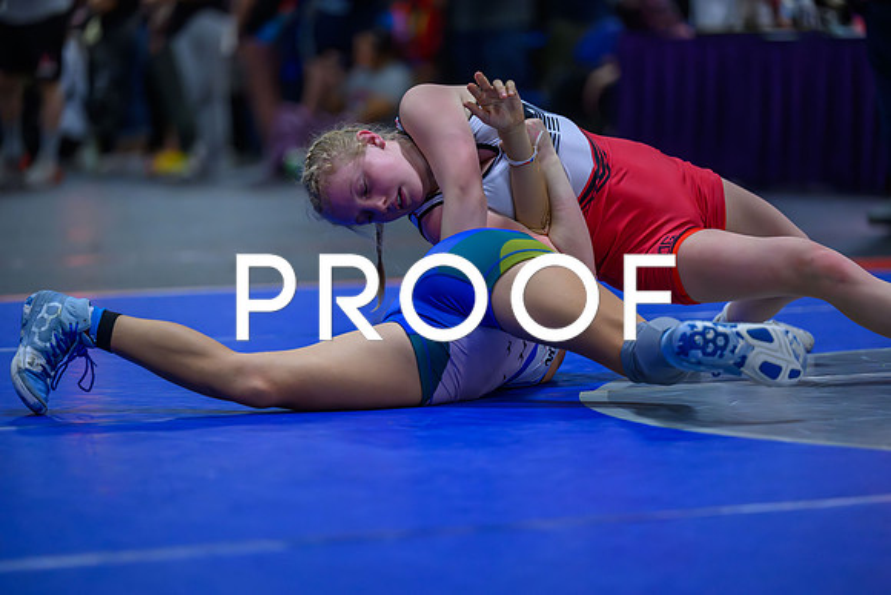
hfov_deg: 12.1
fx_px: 4208
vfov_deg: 8.1
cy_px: 298
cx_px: 446
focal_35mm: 170
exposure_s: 1/800
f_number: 2.8
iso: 8000
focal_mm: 170
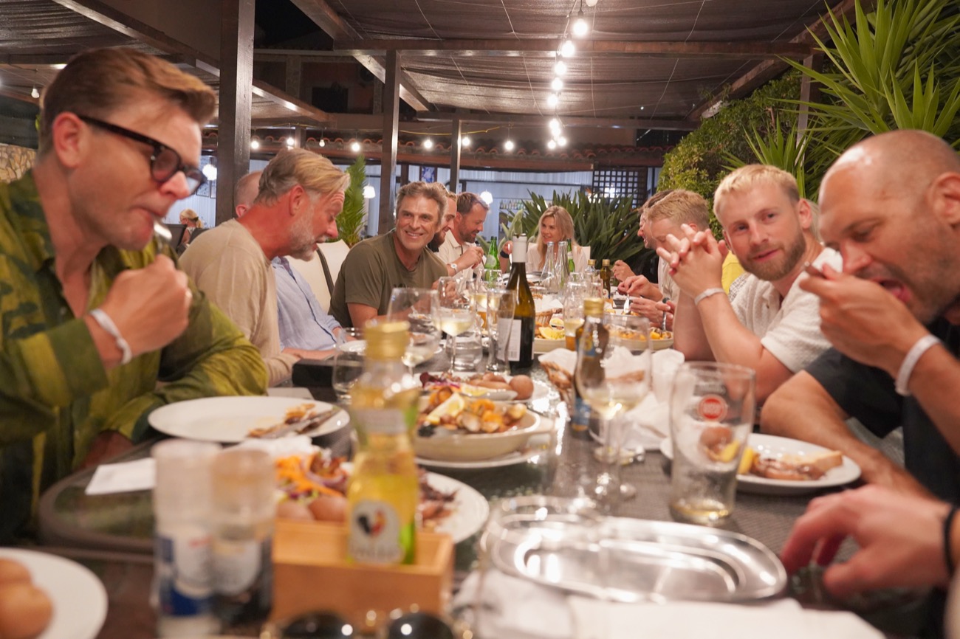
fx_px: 773
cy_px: 320
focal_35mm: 29
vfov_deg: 44.9
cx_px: 480
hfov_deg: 63.7
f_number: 4
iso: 6400
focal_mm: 29
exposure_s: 1/160
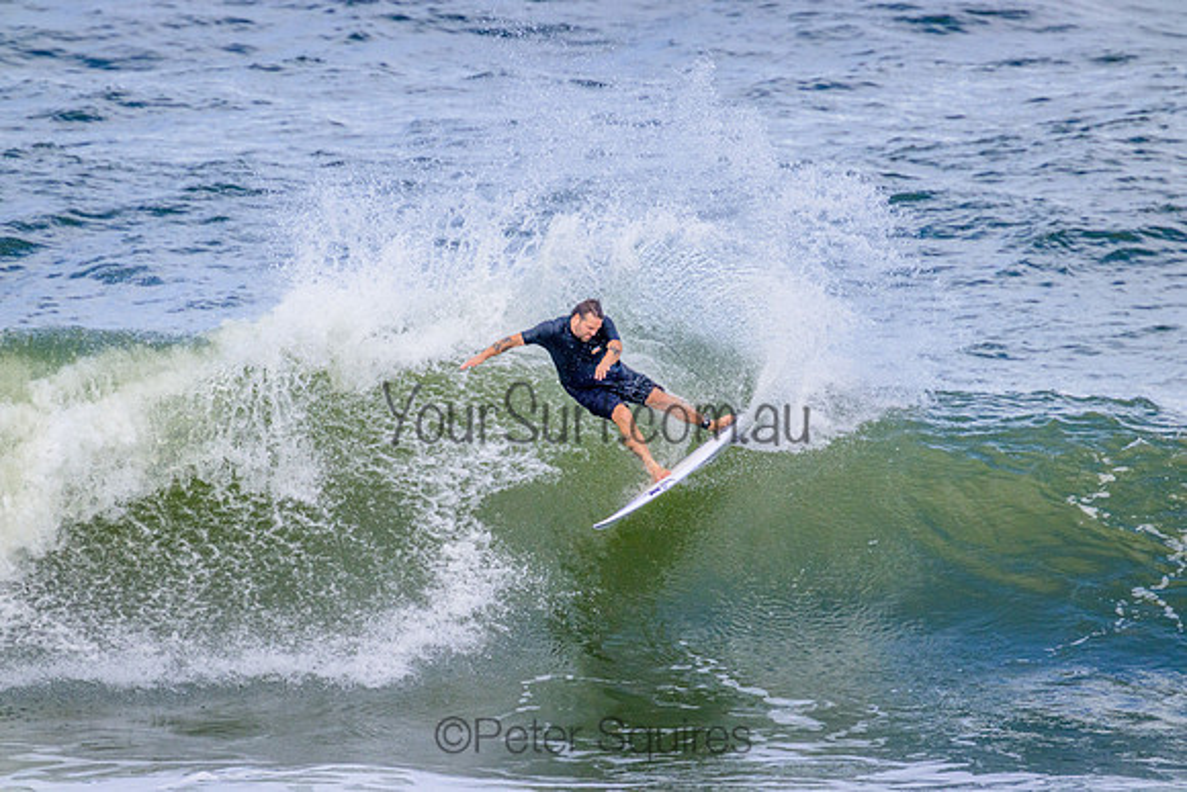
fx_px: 26383
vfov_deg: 1.7
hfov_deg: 2.6
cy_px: 396
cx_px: 594
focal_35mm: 800
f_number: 11
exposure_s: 1/2000
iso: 1250
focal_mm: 800
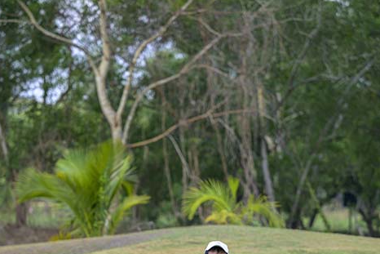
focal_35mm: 278
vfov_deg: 4.9
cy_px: 247
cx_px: 201
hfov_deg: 7.4
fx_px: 2935
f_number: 2.8
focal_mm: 135
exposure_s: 1/3200
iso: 250
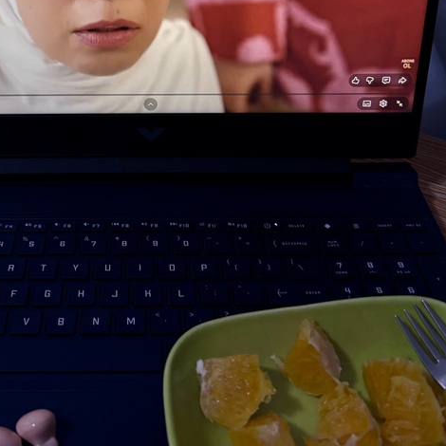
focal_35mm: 45
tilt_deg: -33.3
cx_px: 137
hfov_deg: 37.0
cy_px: 93
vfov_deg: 36.4
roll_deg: -1.0
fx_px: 656
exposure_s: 1/50
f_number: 1.6
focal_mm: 5.96
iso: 250
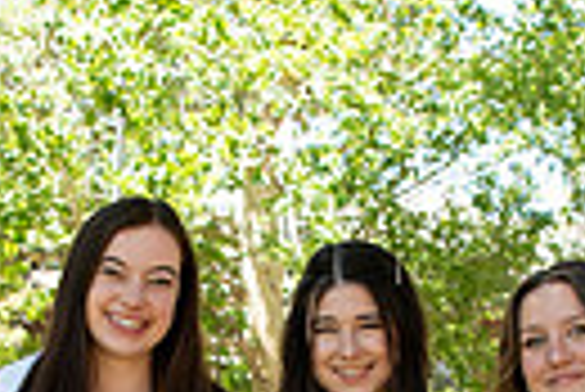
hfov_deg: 13.5
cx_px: 256
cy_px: 624
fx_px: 2473
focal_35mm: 152
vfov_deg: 8.8
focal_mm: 34
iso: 640
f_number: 5.6
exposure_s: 1/320
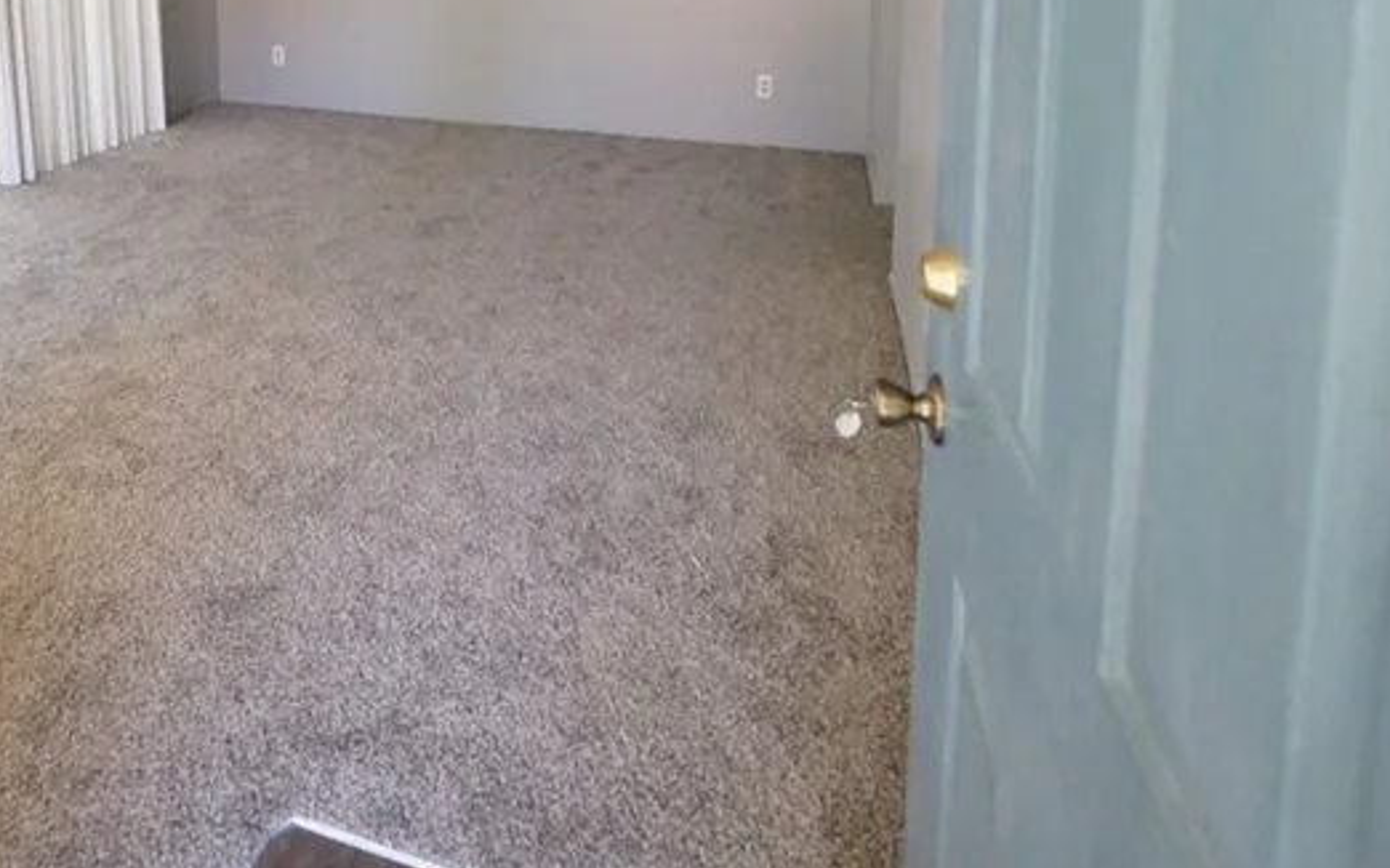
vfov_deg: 42.8
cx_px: 482
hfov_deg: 72.9
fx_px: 909
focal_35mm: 24
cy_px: -28
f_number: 6.3
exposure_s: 1/250
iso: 8000
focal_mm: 12
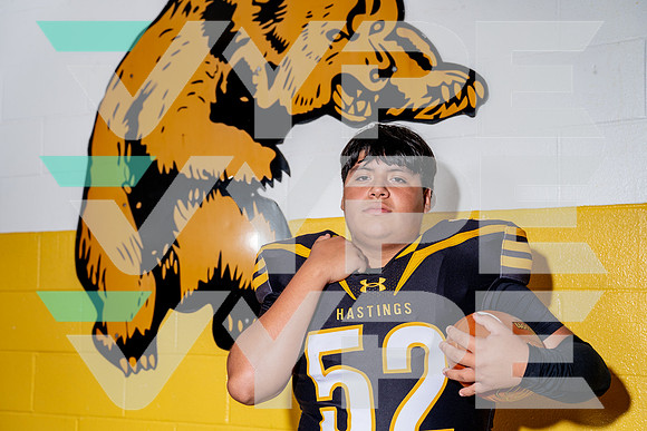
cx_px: 324
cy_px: 216
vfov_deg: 26.3
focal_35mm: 51
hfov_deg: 38.6
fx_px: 924
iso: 100
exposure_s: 1/250
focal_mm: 50
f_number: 4
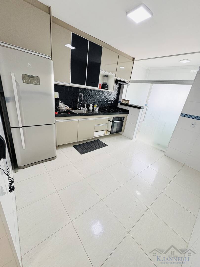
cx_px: 100
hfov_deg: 85.7
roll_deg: -7.7
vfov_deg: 102.1
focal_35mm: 14
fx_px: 108
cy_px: 134
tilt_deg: -21.1
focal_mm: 2.22
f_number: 2.2
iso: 200
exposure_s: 1/99
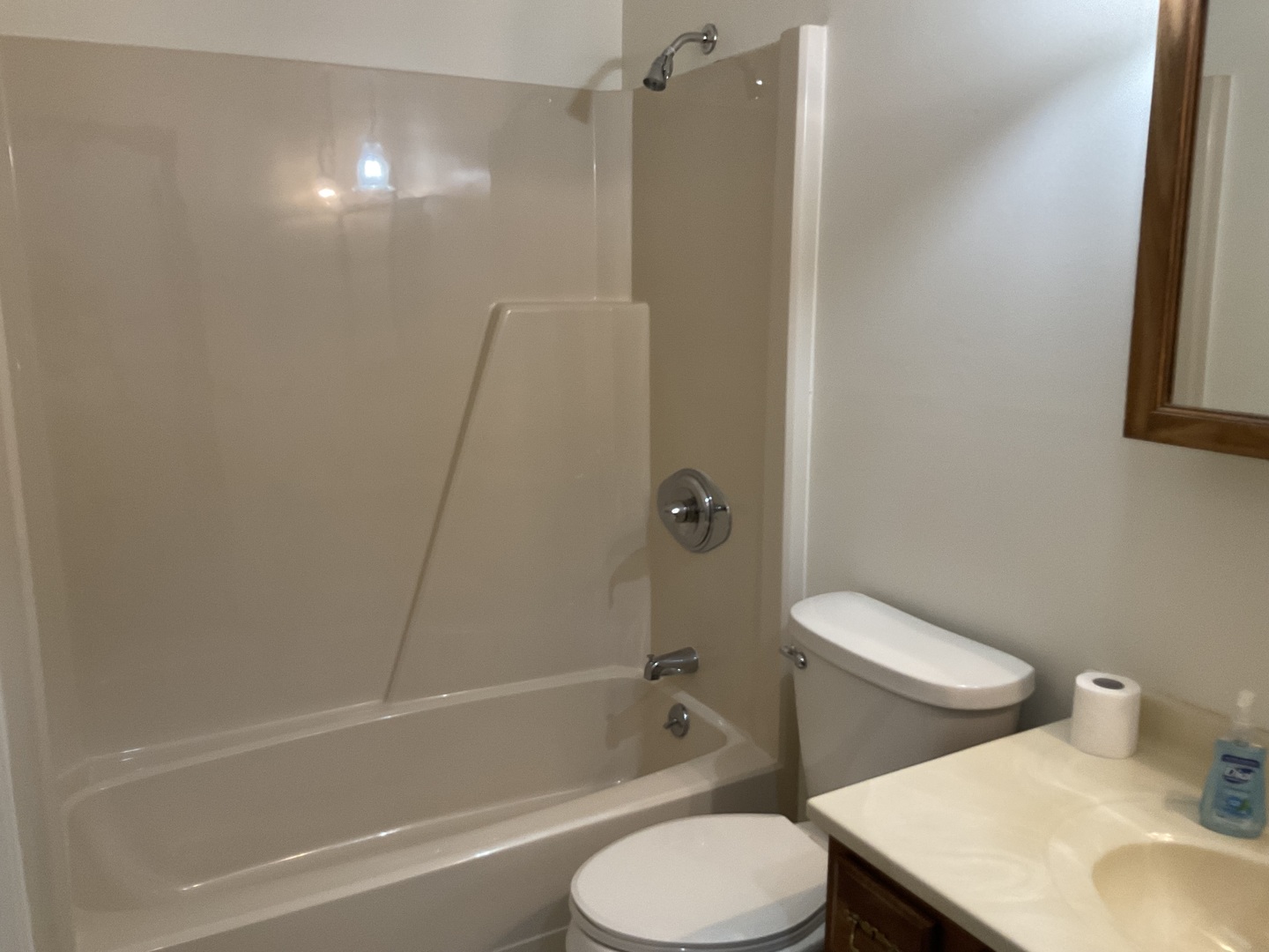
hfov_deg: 61.7
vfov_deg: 48.2
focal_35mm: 29
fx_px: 1063
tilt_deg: -9.9
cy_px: 476
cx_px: 634
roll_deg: -0.3
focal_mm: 3
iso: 125
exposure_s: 1/60
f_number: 1.8
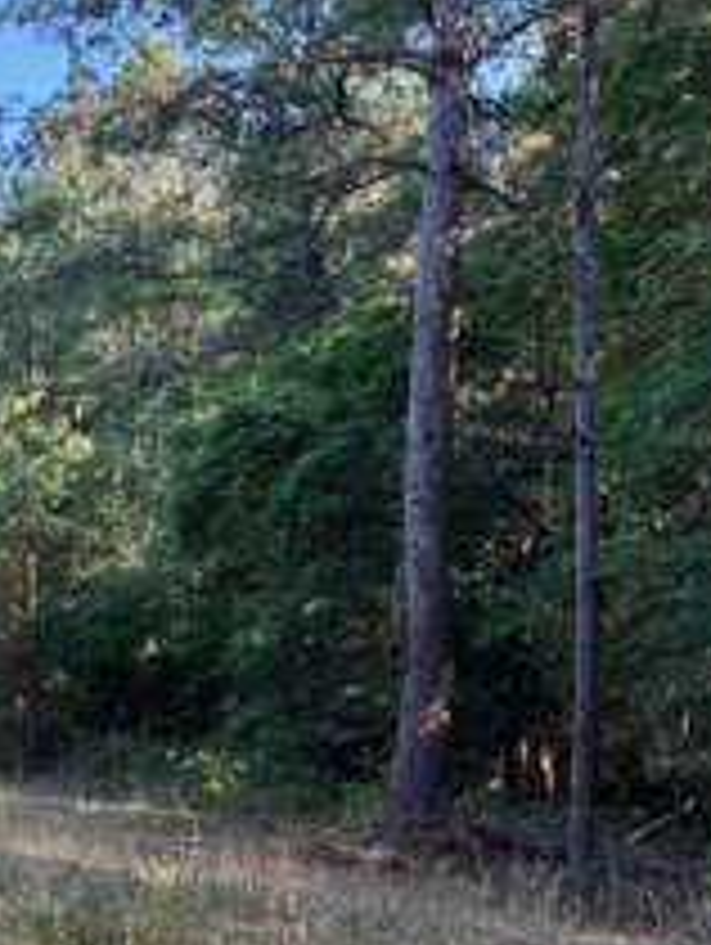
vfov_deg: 28.8
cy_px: 747
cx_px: -470
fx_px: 1804
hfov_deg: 18.6
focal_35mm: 66
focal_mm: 5.96
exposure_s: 1/237
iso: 40
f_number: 1.6
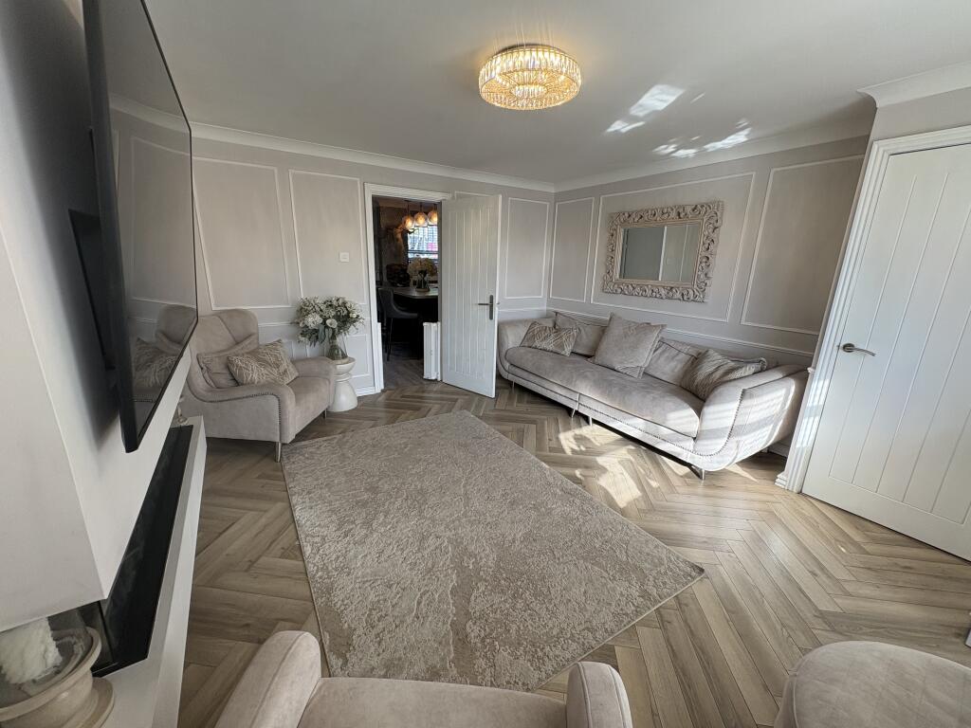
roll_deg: -1.3
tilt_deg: -14.8
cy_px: 364
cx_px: 486
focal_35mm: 14
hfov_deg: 102.1
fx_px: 393
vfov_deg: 85.7
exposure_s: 1/126
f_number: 2.2
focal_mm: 2.22
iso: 64
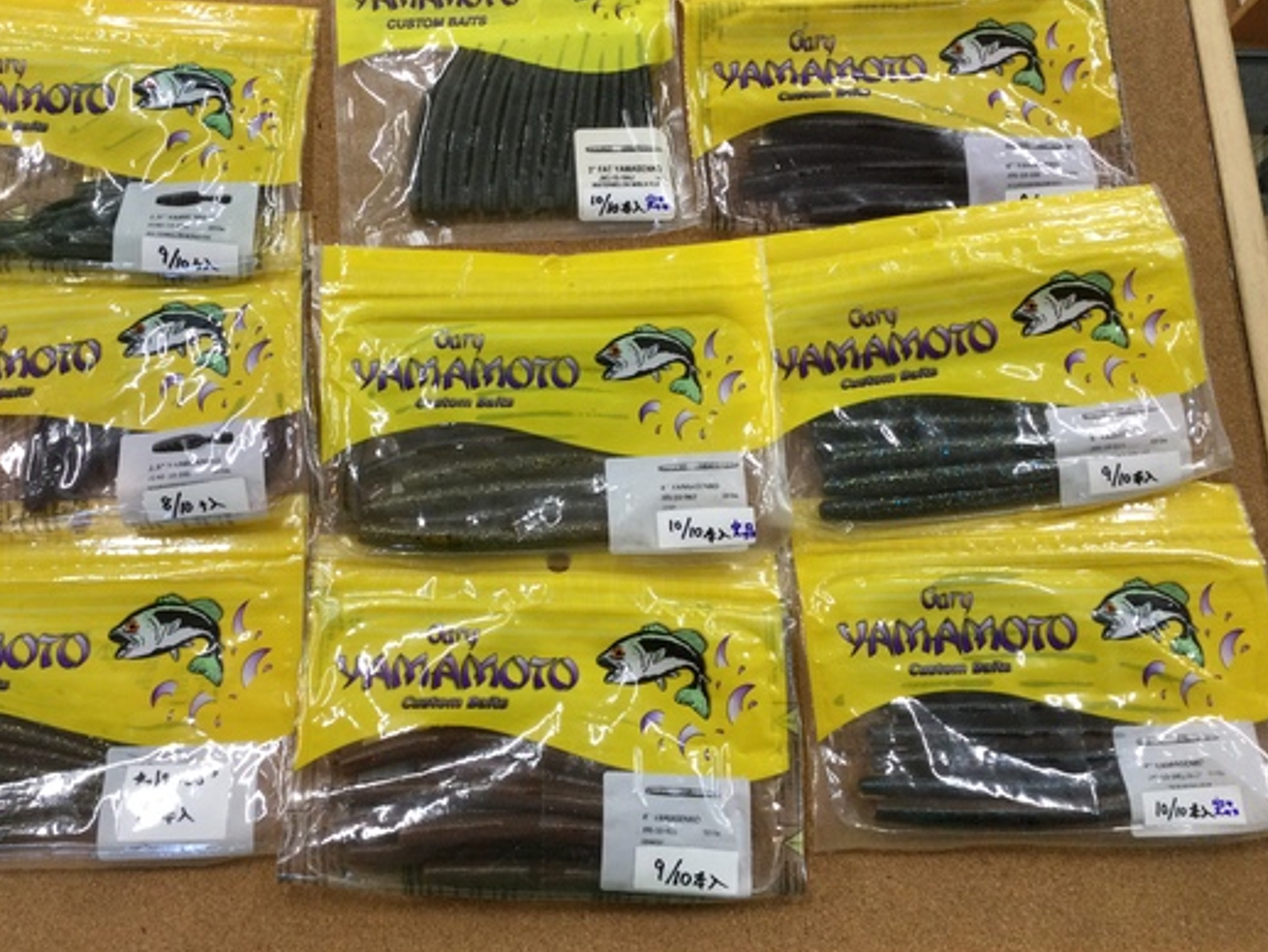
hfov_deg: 51.2
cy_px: 420
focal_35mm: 36
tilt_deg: -74.0
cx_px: 547
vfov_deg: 39.6
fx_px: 1319
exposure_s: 1/30
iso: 32
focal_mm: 3.3
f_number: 2.4
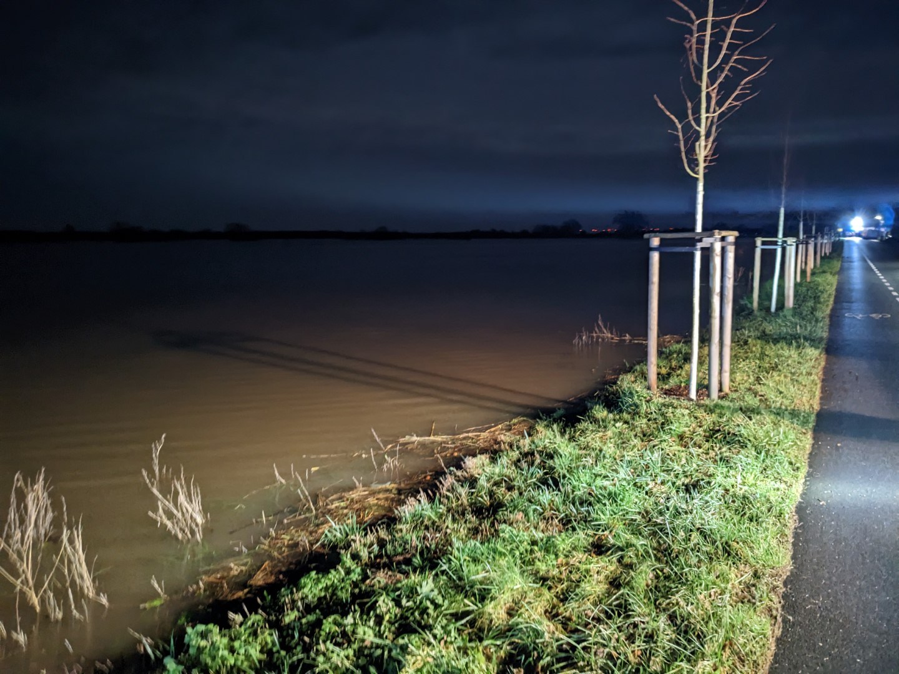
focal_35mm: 27
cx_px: 450
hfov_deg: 65.3
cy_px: 337
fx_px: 701
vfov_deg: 51.4
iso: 593
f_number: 1.73
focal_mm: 4.38
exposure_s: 1/6.25
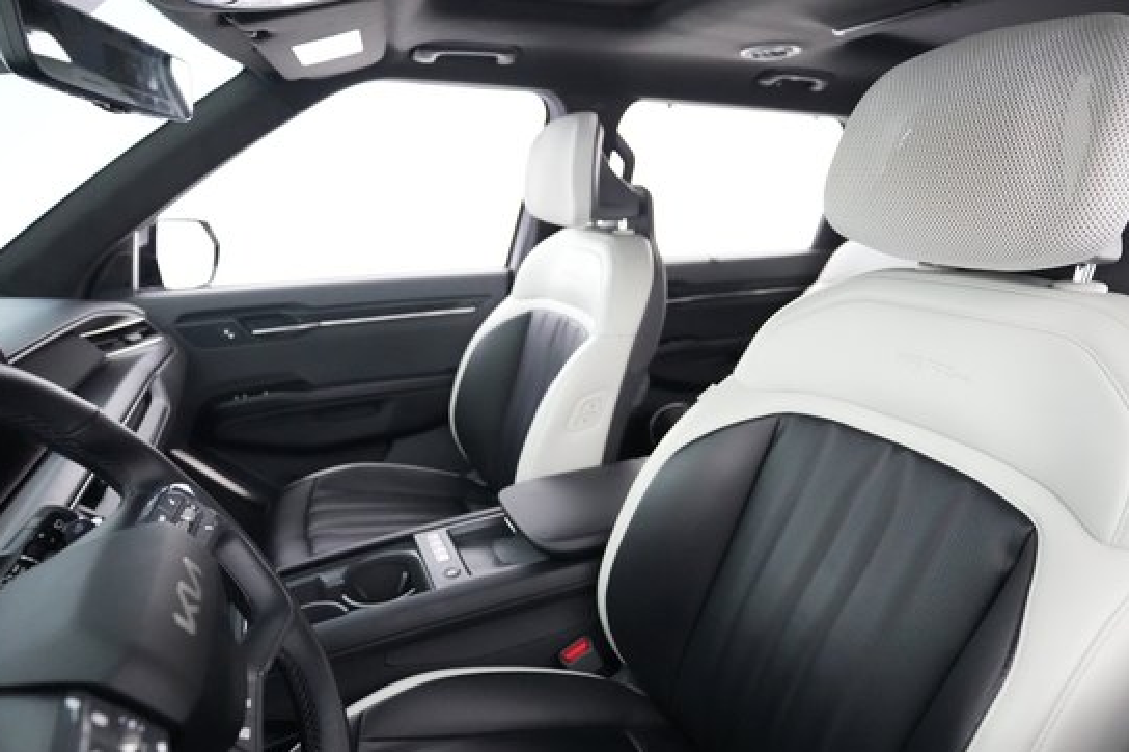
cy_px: 440
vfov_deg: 61.5
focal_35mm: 20
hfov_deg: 83.8
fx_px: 627
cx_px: 616
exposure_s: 1/80
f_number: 2.8
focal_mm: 17
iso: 12800
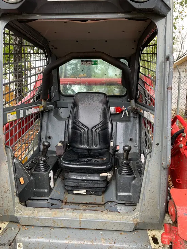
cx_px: 94
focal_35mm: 26
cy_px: 124
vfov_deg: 67.3
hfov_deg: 53.1
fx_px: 187
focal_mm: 4.25
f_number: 1.8
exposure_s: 1/107
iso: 100
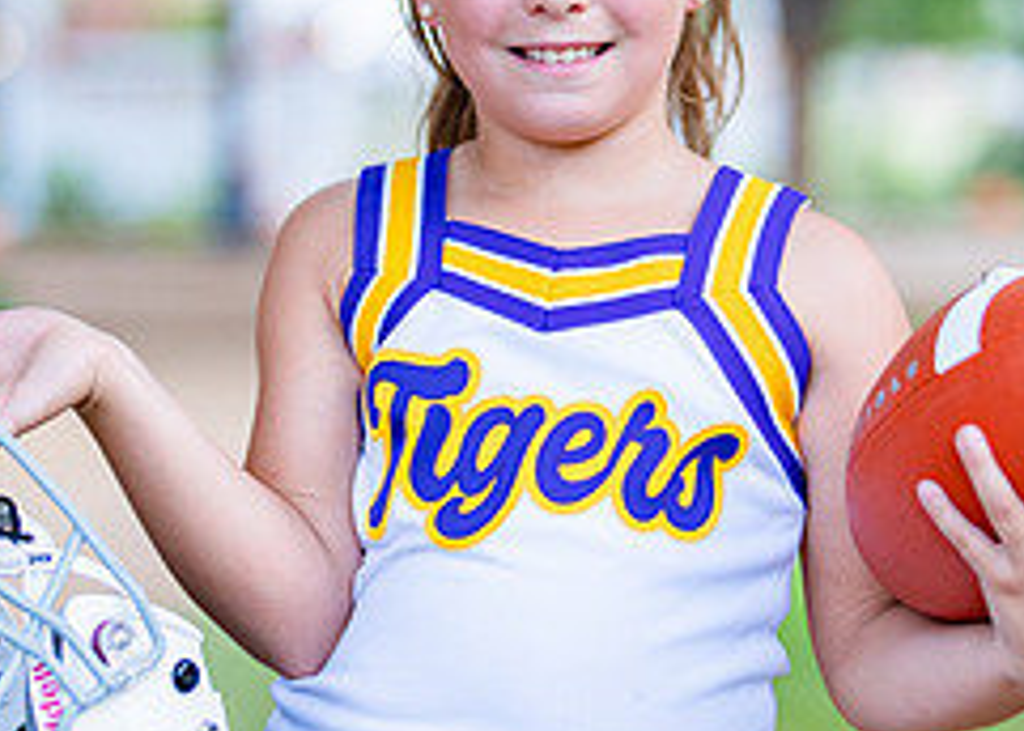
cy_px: 348
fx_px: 4012
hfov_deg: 14.5
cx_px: 673
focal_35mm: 138
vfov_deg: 10.4
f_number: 1.2
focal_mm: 50
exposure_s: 1/400
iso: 400
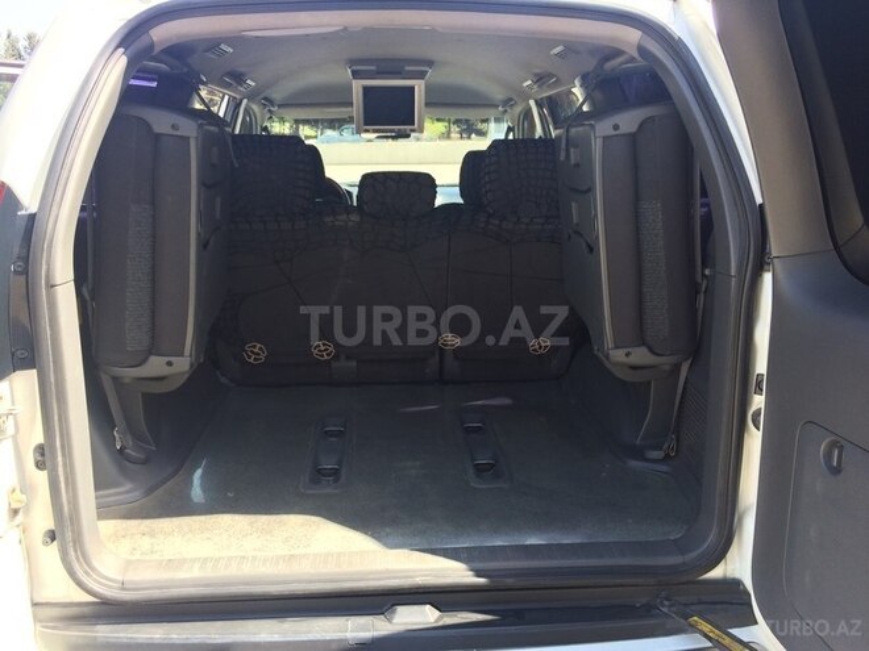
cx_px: 434
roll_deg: -0.5
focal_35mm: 29
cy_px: 326
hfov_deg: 61.7
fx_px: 728
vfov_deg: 48.2
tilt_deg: -15.7
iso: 32
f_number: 2.2
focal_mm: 4.15
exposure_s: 1/195
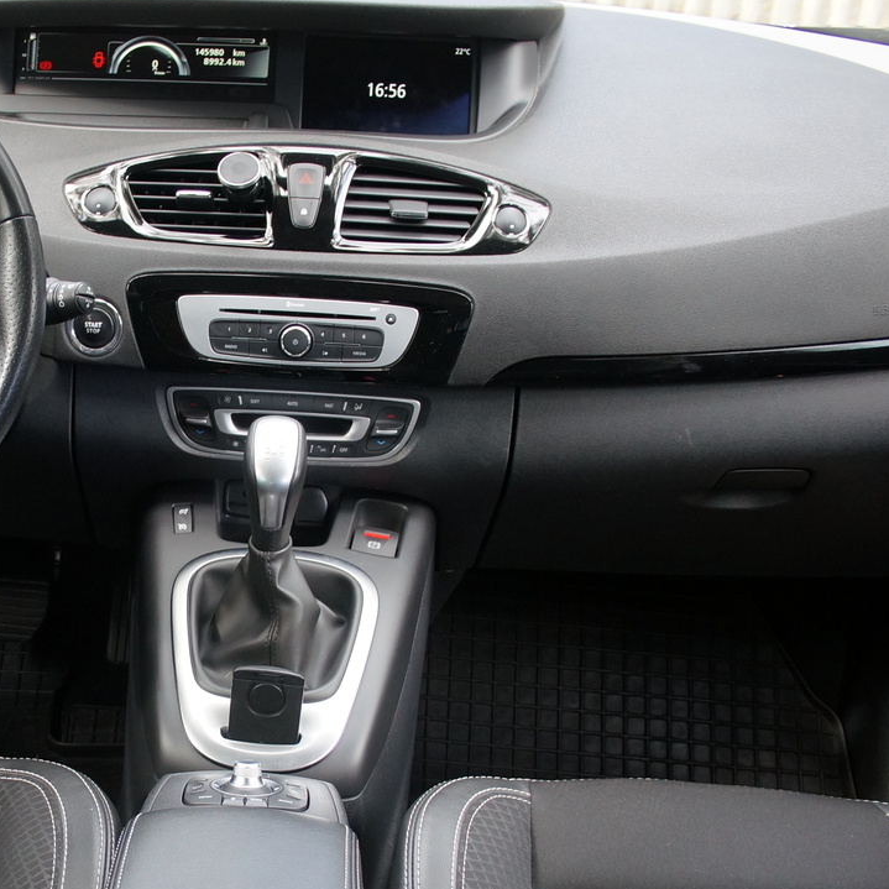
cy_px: 585
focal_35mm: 51
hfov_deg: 32.4
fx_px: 1482
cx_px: 171
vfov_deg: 33.1
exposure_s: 1/60
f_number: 4
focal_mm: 18
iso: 500
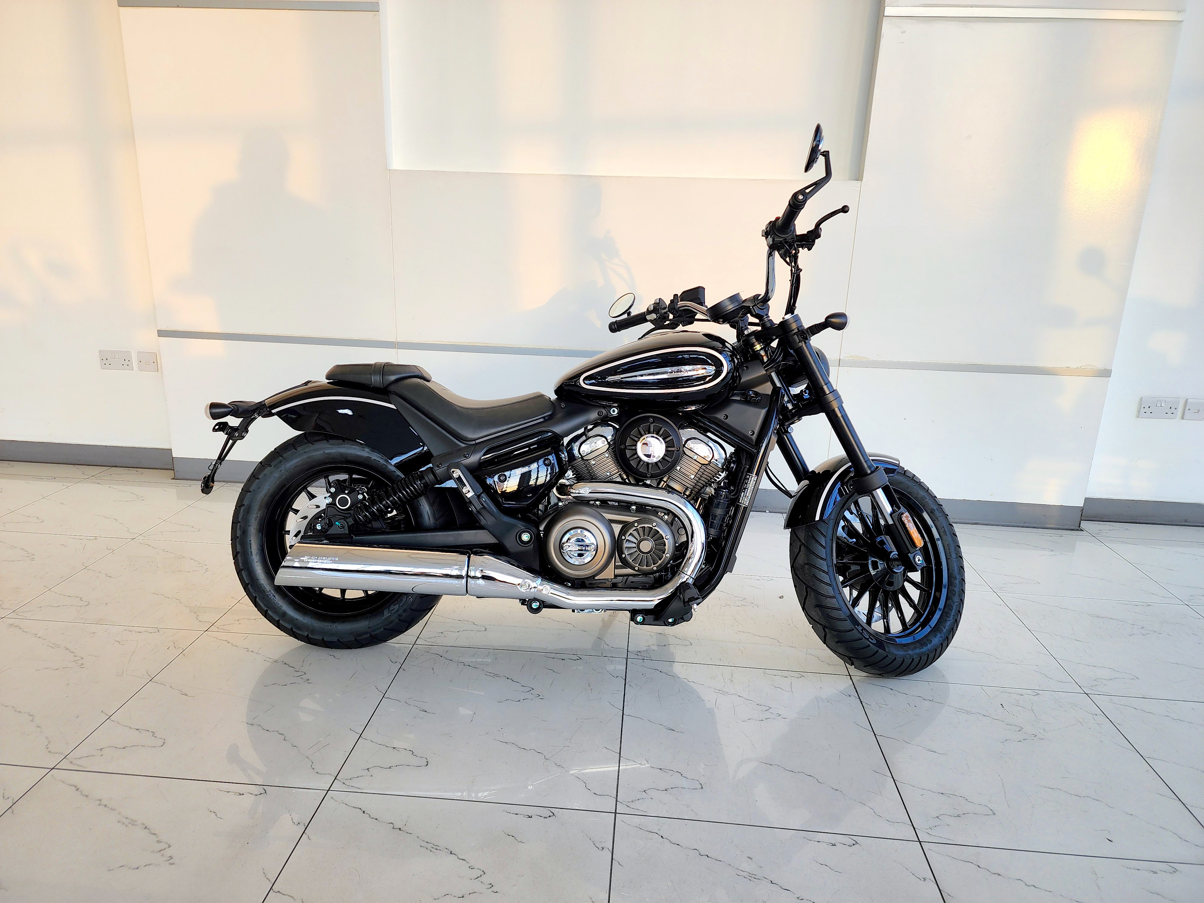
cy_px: 452
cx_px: 602
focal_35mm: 23
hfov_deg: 73.9
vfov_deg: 58.9
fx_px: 800
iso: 64
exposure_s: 1/100
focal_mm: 6.4
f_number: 1.8
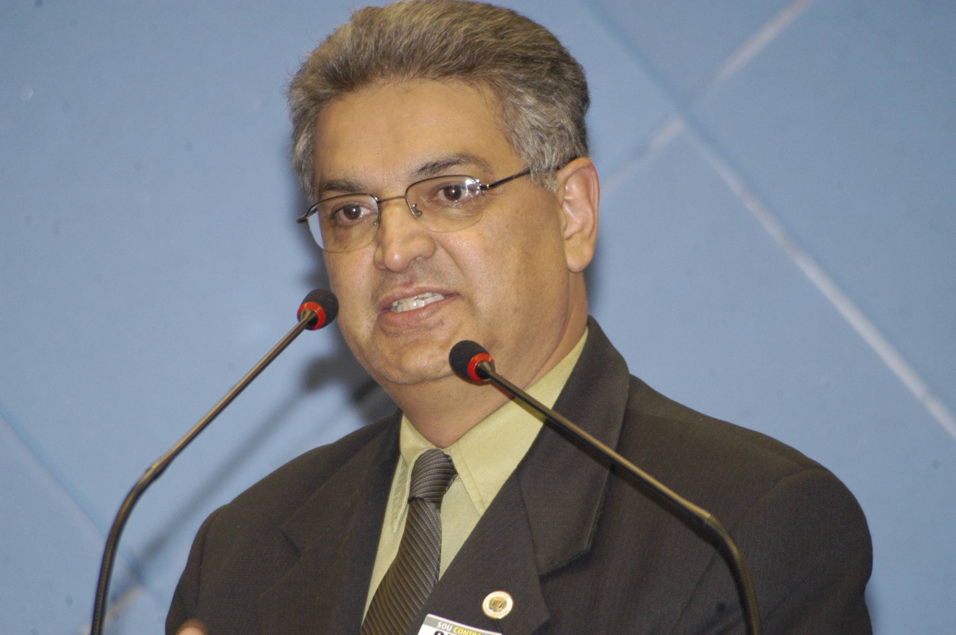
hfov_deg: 6.0
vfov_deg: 4.0
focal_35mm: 345
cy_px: 318
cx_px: 478
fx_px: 9151
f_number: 5.6
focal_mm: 230
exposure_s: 1/60
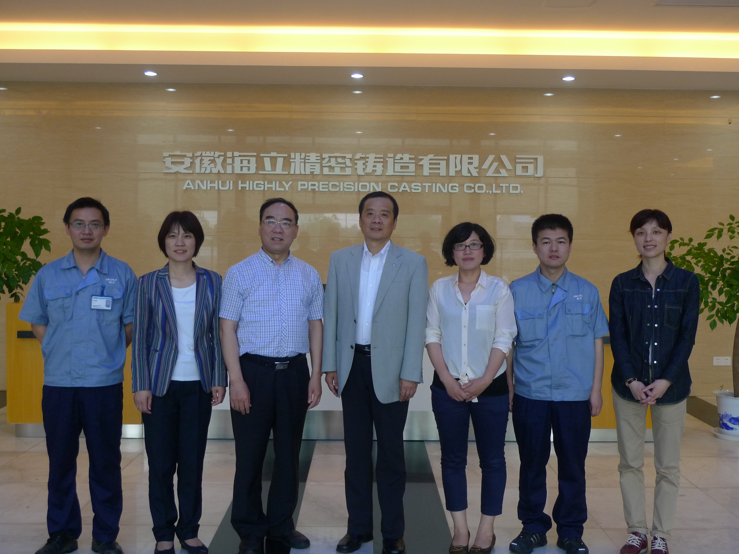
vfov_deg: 35.1
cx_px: 370
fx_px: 875
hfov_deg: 45.8
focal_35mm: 41
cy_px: 277
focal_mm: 8.8
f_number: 2.5
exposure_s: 1/80
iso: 200
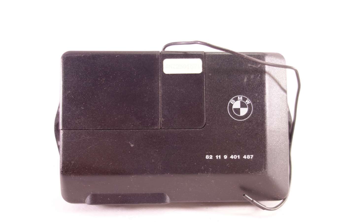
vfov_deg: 46.4
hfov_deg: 65.5
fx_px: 262
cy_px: 112
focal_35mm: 28
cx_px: 168
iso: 200
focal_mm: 10.4
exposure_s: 1/40
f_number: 1.8
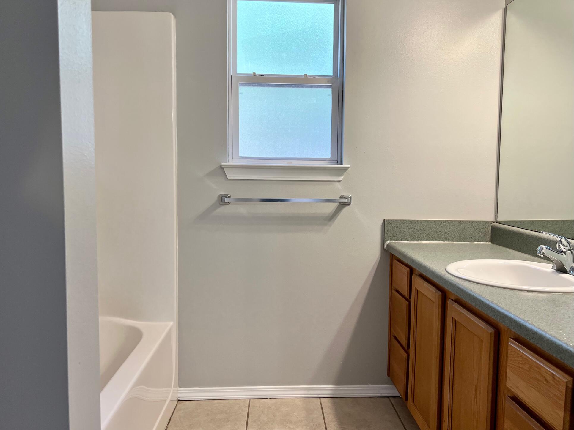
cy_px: 215
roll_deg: +1.6
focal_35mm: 26
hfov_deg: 67.3
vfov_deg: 53.1
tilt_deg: -4.1
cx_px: 287
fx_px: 431
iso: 100
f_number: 1.5
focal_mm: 5.7
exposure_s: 1/120
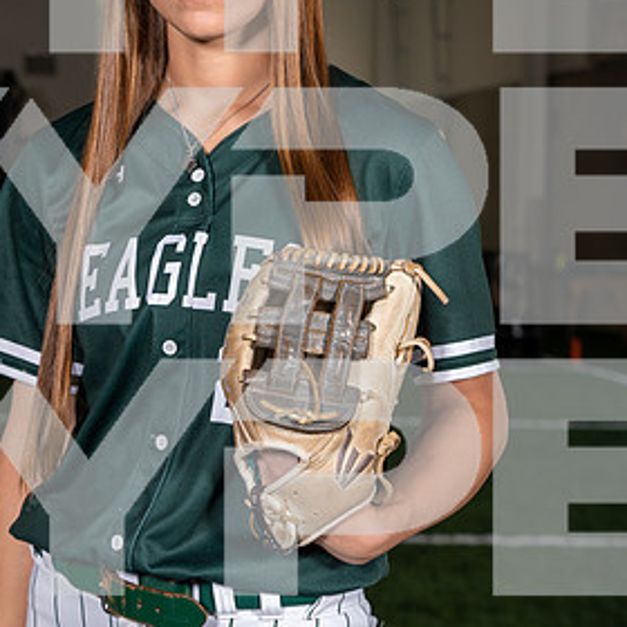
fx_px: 2131
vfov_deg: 16.7
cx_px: 188
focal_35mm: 104
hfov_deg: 16.7
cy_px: 207
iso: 200
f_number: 5.6
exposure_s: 1/200
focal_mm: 59
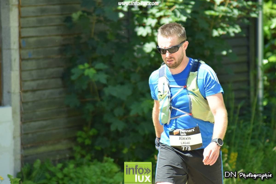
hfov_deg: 5.7
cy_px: 92
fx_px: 2760
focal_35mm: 360
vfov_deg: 3.8
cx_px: 138
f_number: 5
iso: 800
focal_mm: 240
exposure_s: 1/1000
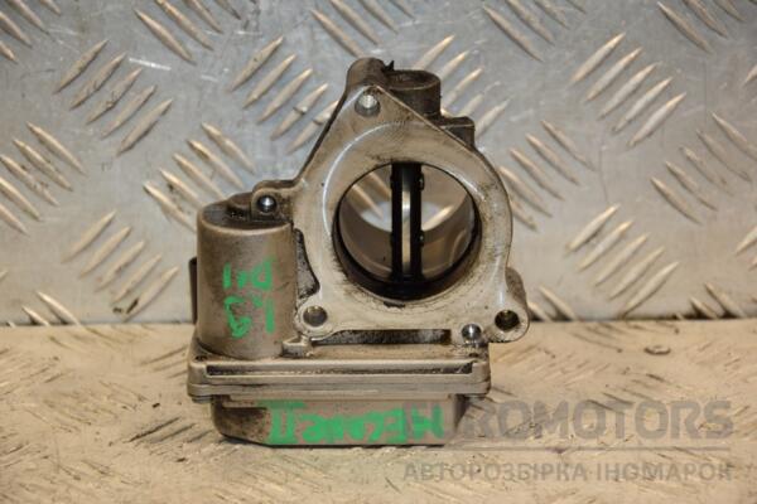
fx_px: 2365
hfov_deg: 18.2
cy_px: 252
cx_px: 378
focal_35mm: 112
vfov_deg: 12.2
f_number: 5.3
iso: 800
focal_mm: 75
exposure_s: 1/160
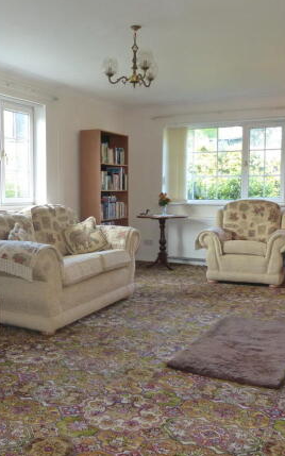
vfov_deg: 54.0
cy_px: 227
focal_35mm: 36
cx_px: 111
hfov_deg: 35.2
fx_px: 448
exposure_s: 1/60
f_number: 2.8
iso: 320
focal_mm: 4.5
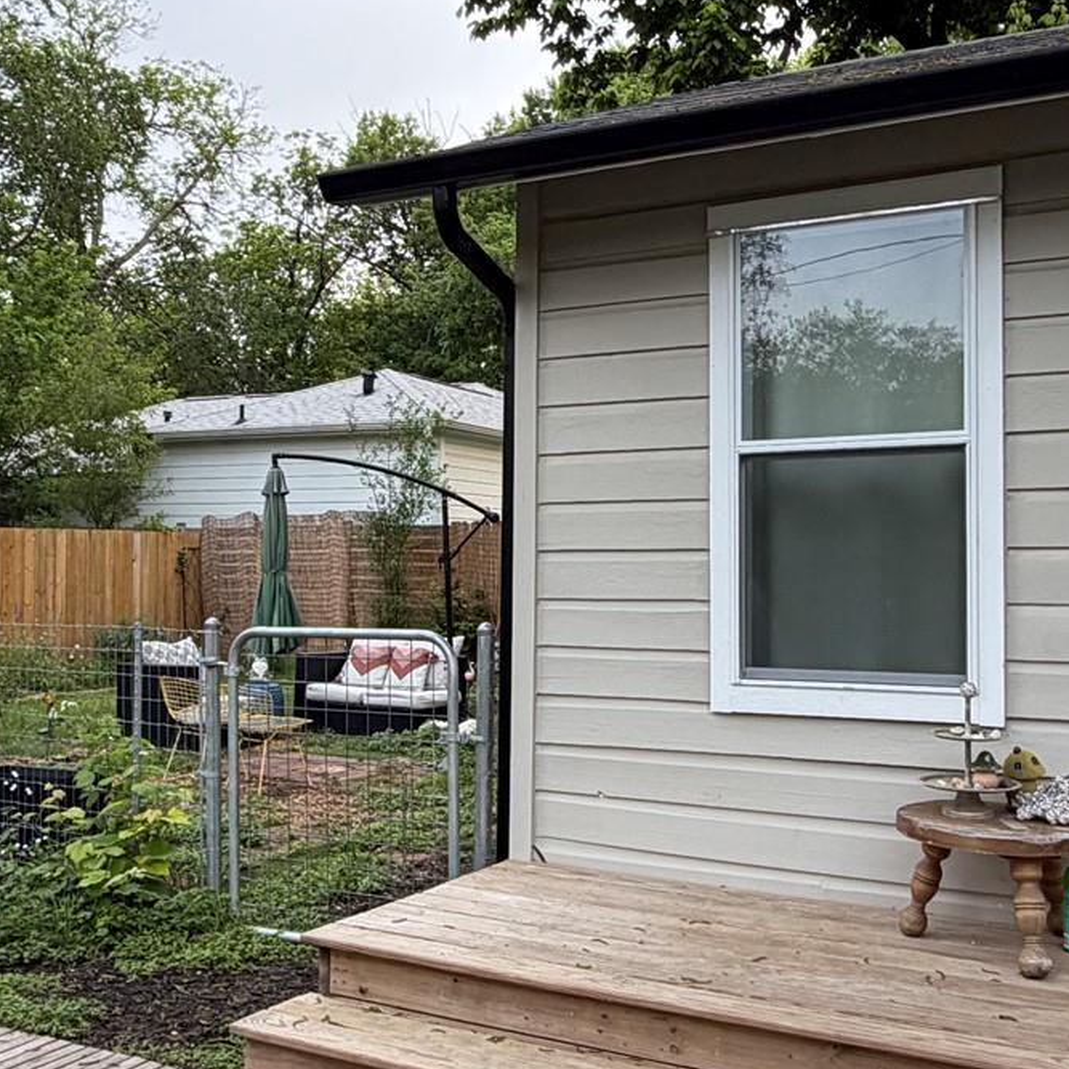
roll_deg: -0.1
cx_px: 599
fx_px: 1328
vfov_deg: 43.9
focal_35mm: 38
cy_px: 547
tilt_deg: +0.2
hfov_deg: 43.8
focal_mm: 2.22
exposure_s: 1/121
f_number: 2.2
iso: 80
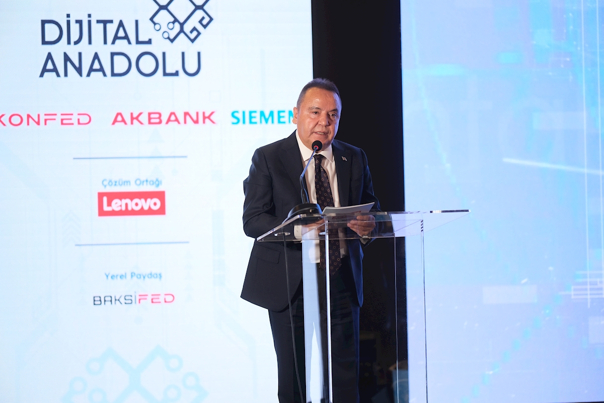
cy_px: 202
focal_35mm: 84
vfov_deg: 16.3
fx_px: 1409
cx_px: 302
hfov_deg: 24.2
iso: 400
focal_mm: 56
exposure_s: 1/125
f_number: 1.2
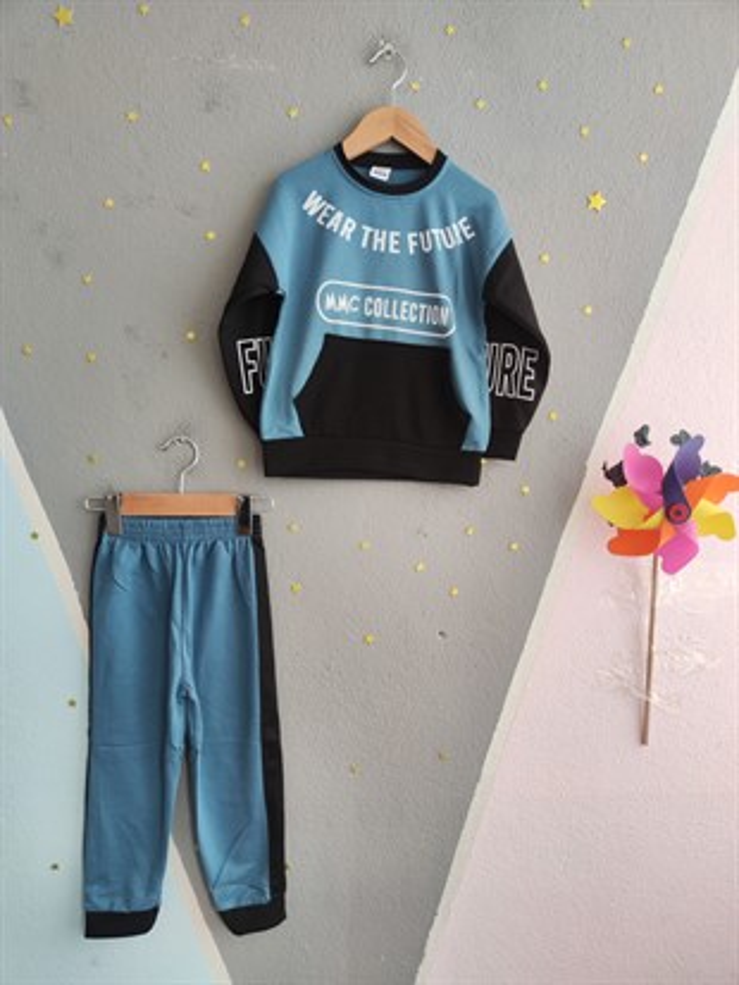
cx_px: 370
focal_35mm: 24
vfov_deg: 71.6
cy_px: 492
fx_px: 683
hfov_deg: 56.8
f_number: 1.88
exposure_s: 1/59
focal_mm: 5.59
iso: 209
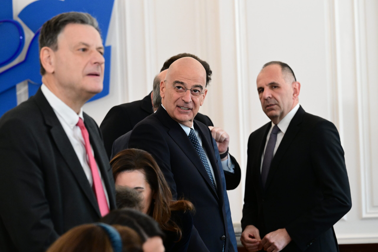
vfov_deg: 6.9
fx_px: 2100
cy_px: 126
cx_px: 189
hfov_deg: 10.3
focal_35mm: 200
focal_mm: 200
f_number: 7.1
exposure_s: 1/400
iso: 8000
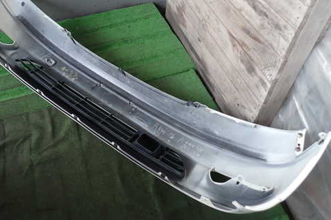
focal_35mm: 33
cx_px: 140
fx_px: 303
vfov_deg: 39.8
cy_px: 91
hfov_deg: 57.0
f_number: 2
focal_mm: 4.5
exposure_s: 1/60
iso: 100
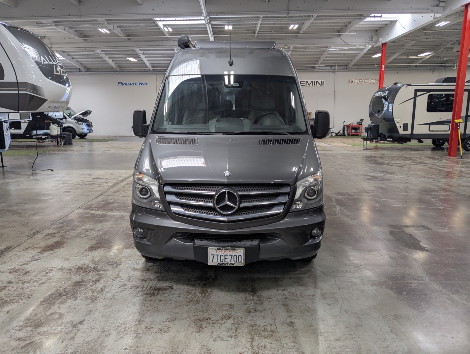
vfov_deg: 56.9
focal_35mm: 24
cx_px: 235
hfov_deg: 71.5
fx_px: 326
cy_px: 177
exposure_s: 1/124
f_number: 1.85
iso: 49
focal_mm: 6.81
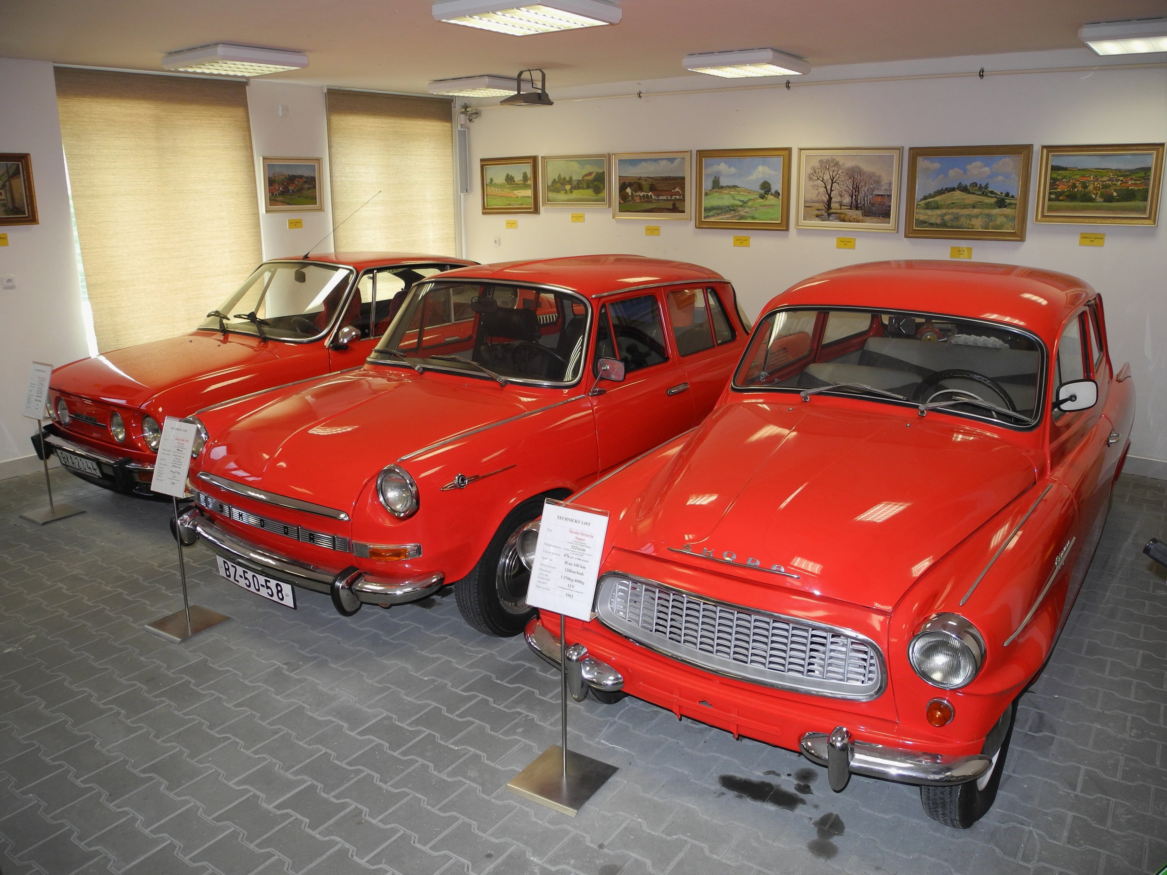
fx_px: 944
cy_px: 438
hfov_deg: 63.4
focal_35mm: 28
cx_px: 584
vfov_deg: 49.7
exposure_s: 1/80
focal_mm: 6
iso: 140
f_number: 2.8
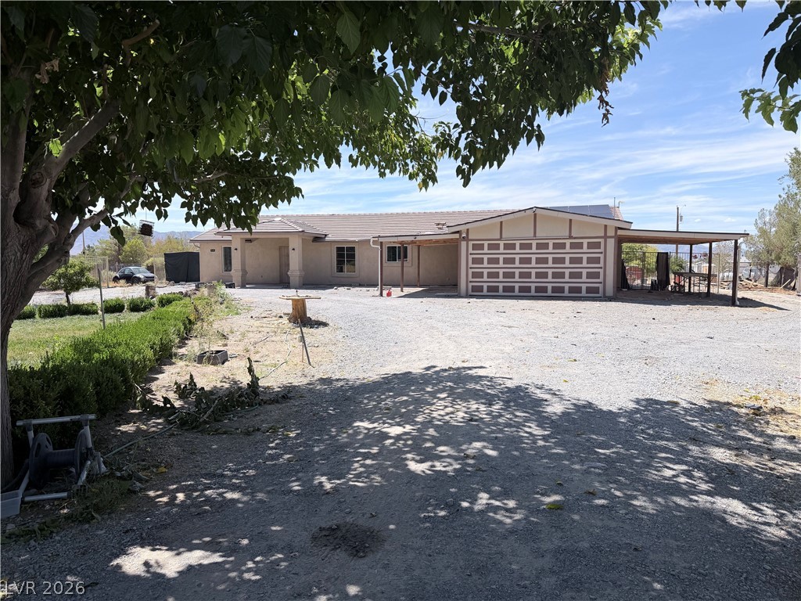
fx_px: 555
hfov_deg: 71.6
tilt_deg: -3.3
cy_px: 300
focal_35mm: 24
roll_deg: +0.2
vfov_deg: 56.8
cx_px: 400
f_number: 1.78
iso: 80
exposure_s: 1/5319
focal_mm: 6.76
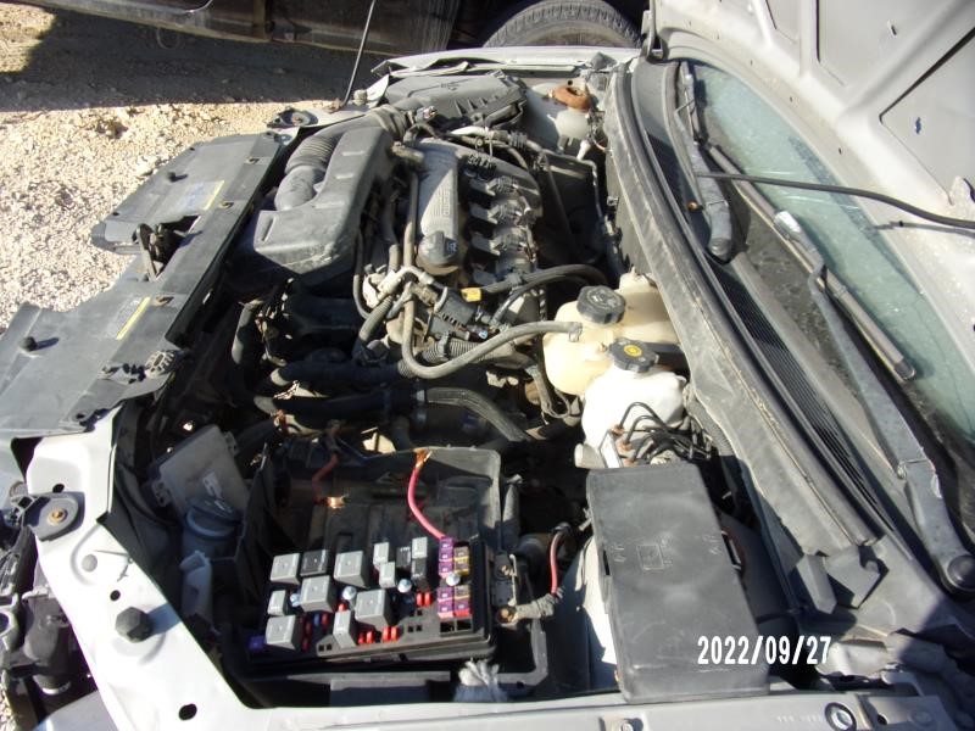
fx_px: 676
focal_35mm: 24
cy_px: 366
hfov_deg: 71.6
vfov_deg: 56.8
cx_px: 488
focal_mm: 4.3
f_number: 3.3
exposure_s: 1/450
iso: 80
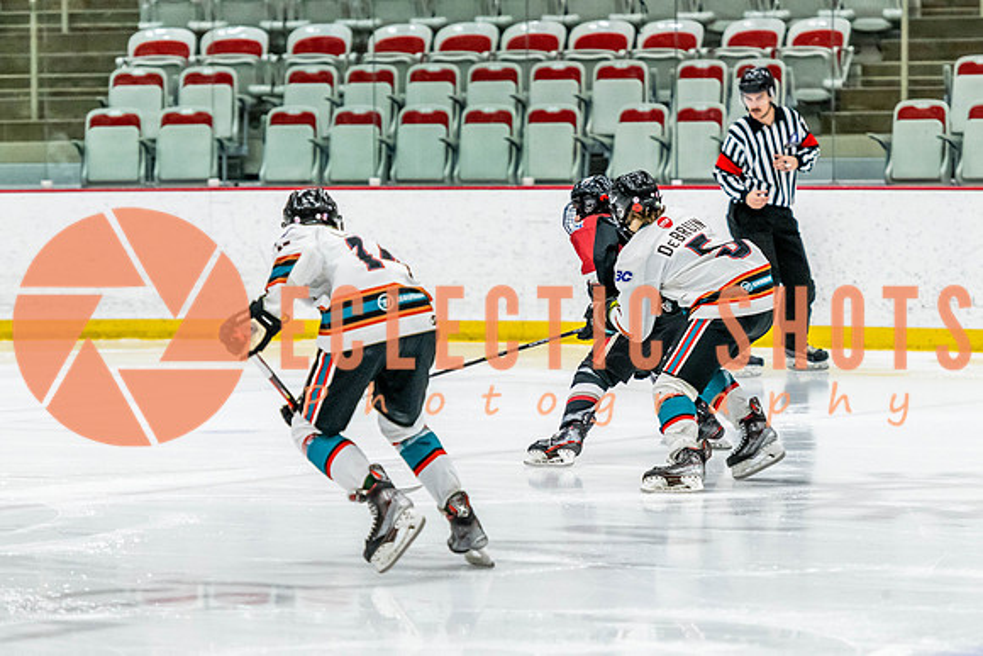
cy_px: 385
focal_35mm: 195
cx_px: 623
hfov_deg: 10.6
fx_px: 5316
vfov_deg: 7.1
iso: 2500
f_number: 2.8
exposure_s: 1/640
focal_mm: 135
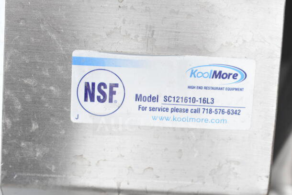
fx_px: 669
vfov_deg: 16.6
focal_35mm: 82
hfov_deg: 24.6
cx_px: 146
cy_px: 98
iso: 1600
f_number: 8
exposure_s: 1/200
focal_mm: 55
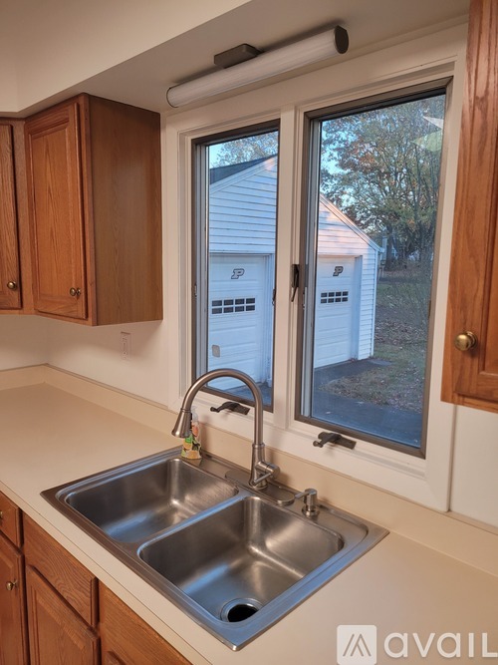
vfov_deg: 67.3
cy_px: 332
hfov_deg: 53.0
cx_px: 249
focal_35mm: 26
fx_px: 499
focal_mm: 5.4
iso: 200
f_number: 1.8
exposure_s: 1/120
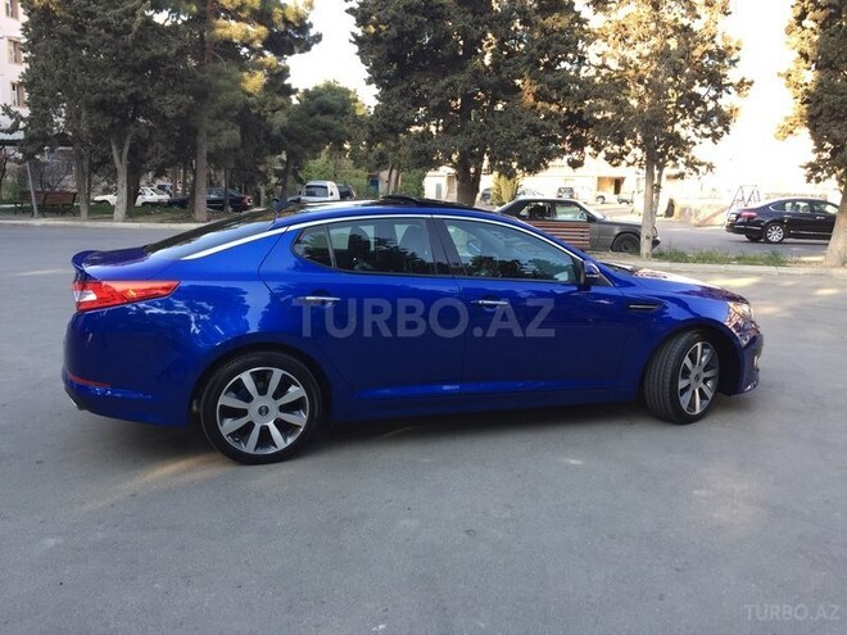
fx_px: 710
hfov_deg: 61.7
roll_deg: -0.6
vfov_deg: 48.2
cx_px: 424
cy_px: 318
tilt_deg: -10.3
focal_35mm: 29
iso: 32
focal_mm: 4.15
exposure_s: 1/102
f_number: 2.2
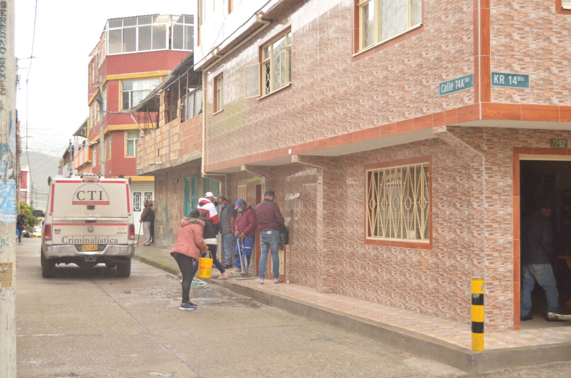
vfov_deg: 25.6
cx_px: 286
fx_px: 831
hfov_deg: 37.9
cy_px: 189
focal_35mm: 52
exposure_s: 1/100
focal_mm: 35
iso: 200
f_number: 5
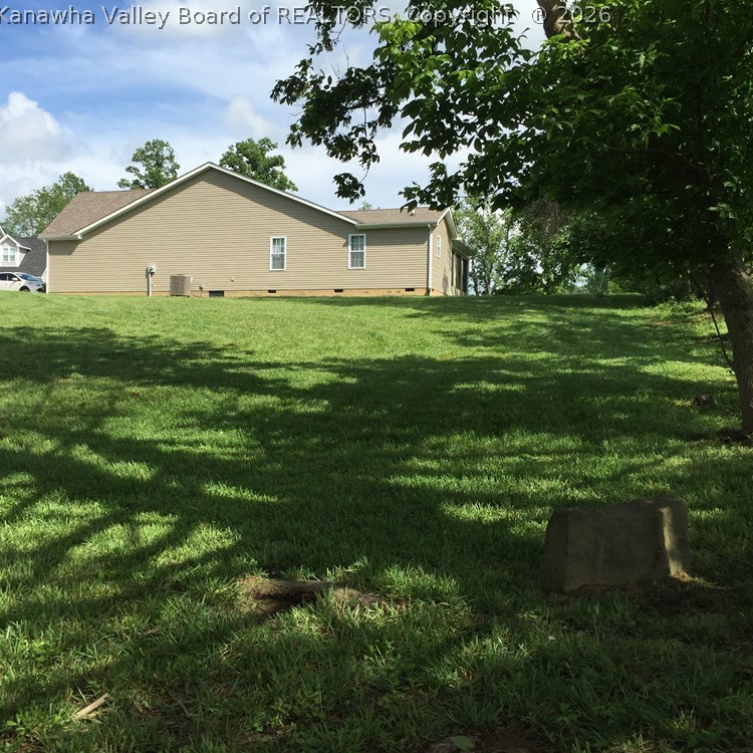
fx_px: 861
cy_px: 382
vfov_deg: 47.2
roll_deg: -1.1
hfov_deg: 46.9
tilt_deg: +0.5
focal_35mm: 35
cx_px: 289
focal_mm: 4.15
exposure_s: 1/2083
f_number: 2.2
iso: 32
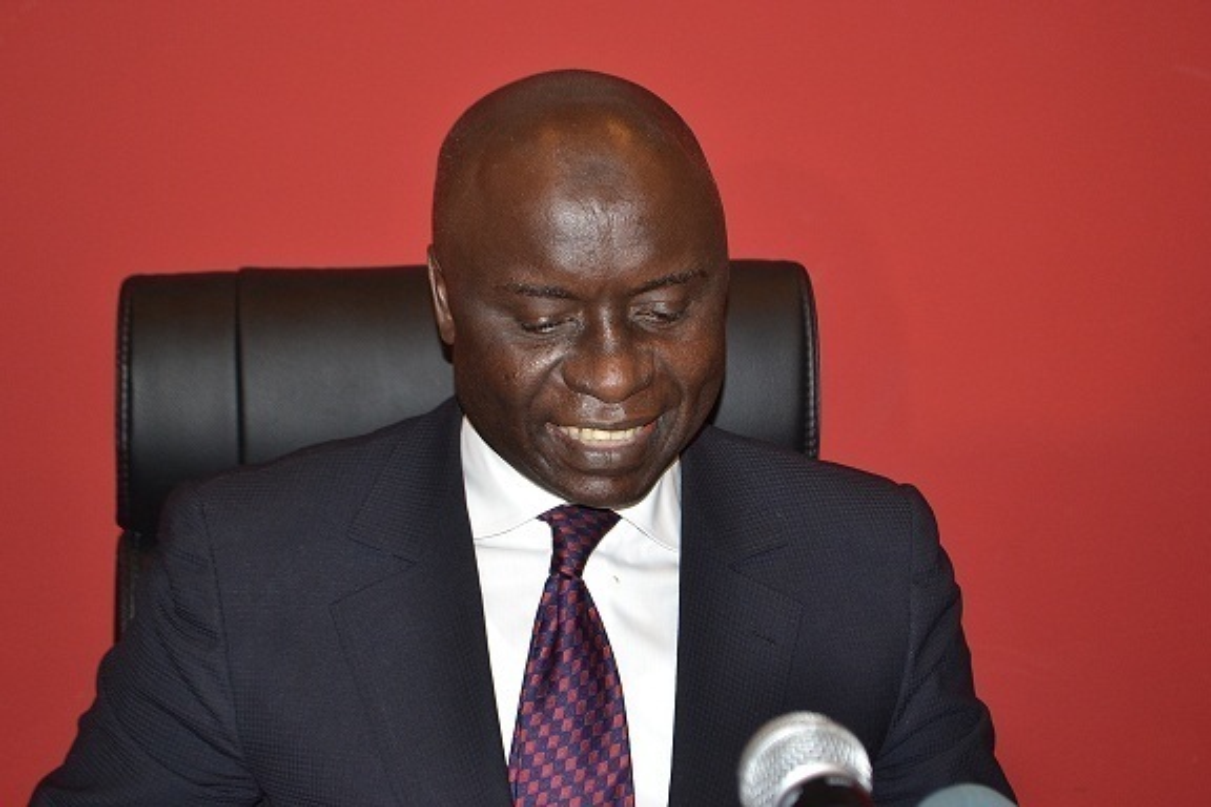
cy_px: 404
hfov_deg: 24.6
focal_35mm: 82
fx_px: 2775
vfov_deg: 16.6
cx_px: 606
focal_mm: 55
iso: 400
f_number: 5.6
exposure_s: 1/60
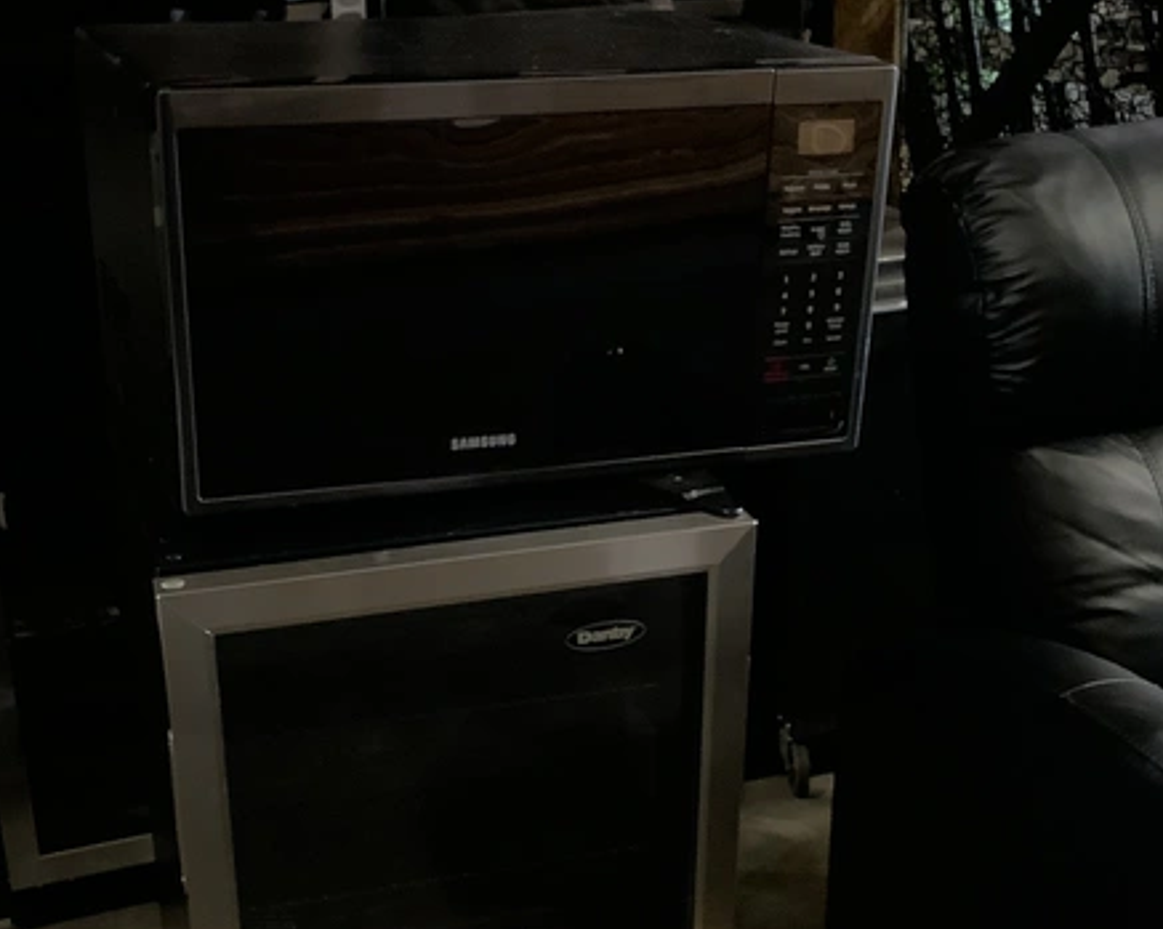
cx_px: 466
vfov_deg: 28.8
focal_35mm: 52
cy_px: 675
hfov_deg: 35.9
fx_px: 1789
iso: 320
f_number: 2.4
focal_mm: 3.3
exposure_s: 1/60
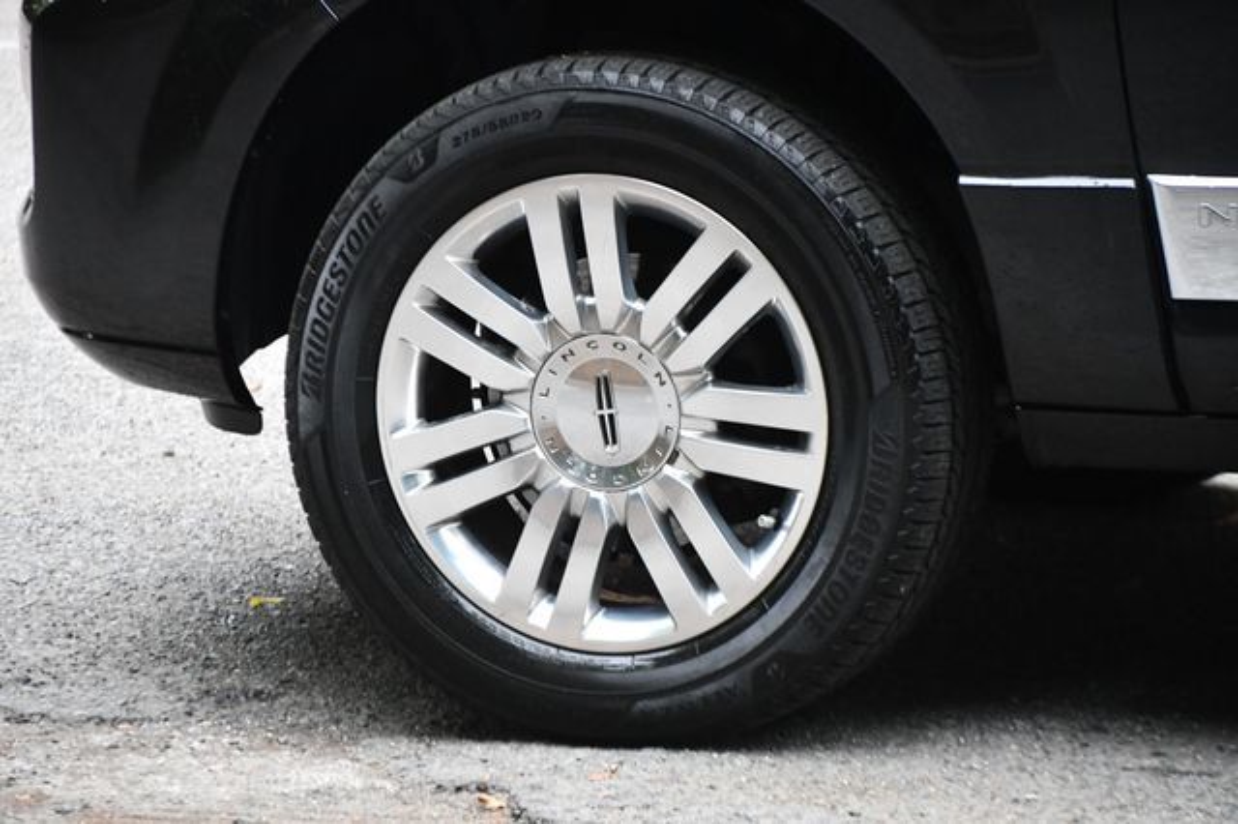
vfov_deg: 7.0
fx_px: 6702
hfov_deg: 10.6
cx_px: 619
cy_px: 412
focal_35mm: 195
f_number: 4.8
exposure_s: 1/125
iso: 3200
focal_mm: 130
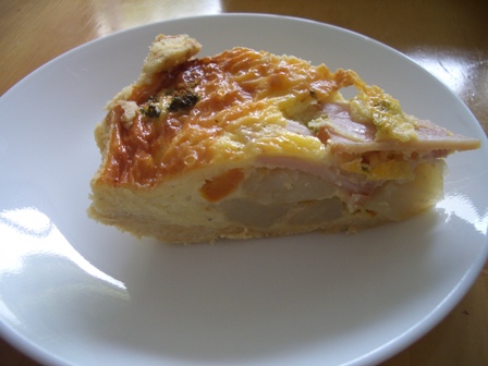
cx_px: 244
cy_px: 183
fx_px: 493
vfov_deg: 40.7
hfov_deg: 52.6
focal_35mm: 35
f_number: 2.6
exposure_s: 1/100
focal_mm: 5.8
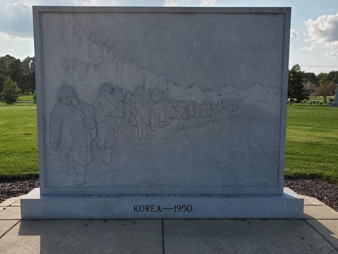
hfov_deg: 67.3
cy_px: 127
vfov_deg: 53.1
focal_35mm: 26
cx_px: 169
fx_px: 254
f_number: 2.4
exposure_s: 1/1429
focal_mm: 4.3
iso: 50
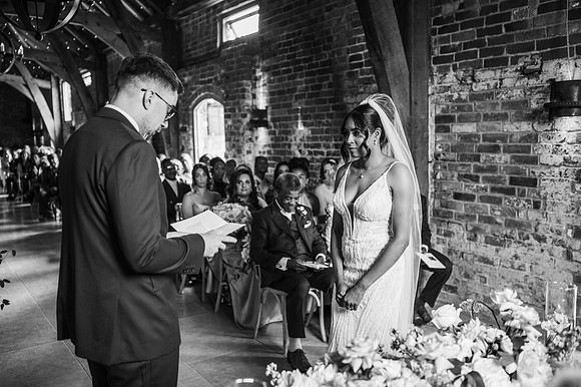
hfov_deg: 54.5
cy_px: 194
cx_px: 290
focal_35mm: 35
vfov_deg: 37.8
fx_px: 565
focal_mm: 35
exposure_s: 1/200
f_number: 2.2
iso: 800
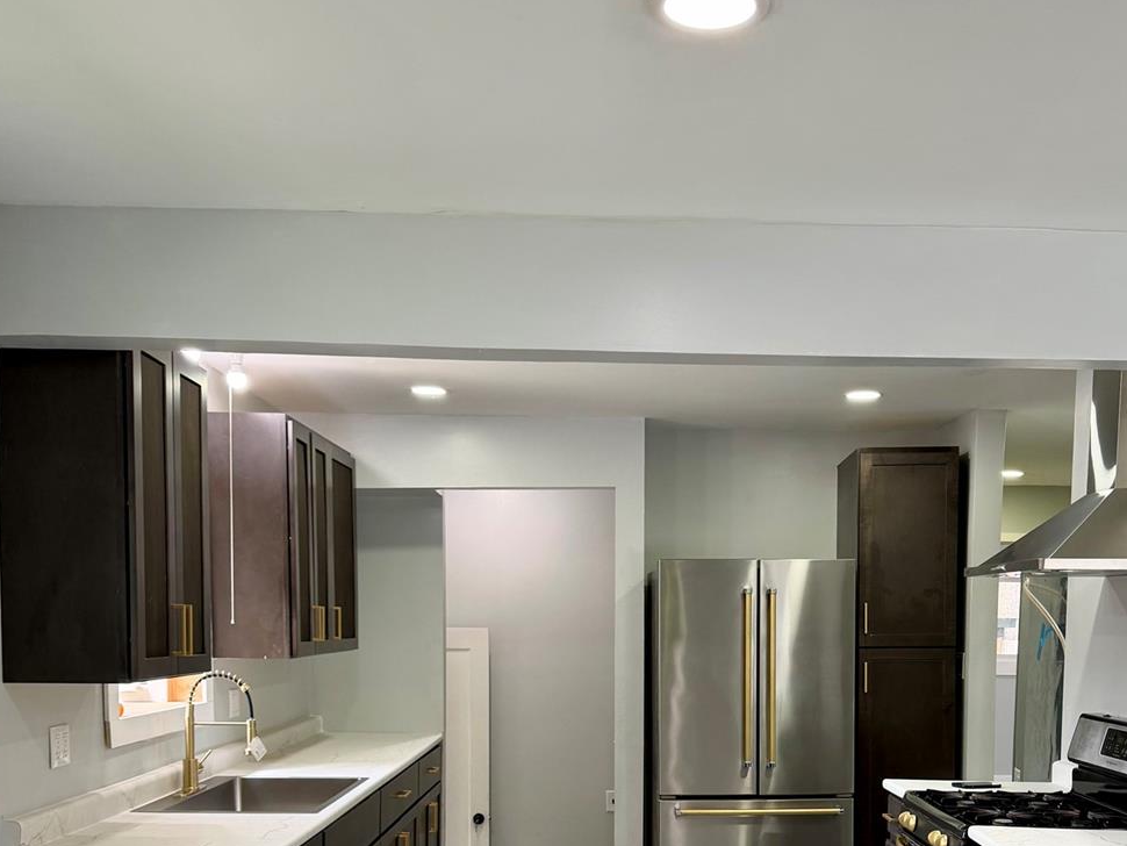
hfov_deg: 48.8
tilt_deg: -4.4
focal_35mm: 38
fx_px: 1237
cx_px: 654
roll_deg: -0.8
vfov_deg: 36.2
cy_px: 702
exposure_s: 1/120
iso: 125
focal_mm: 6.76
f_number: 1.78
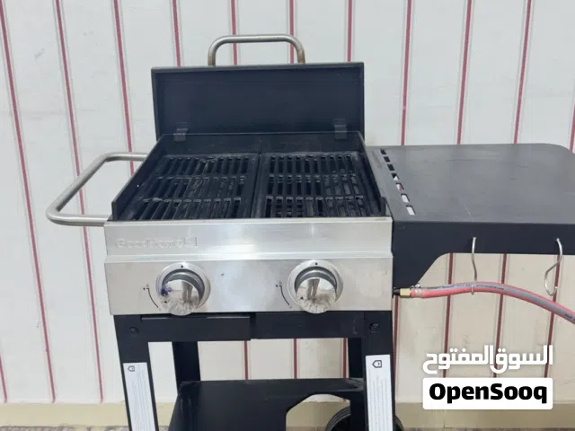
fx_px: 399
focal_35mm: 24
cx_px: 288
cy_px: 216
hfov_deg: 71.6
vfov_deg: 56.8
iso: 250
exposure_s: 1/50
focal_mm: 6.86
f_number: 1.78
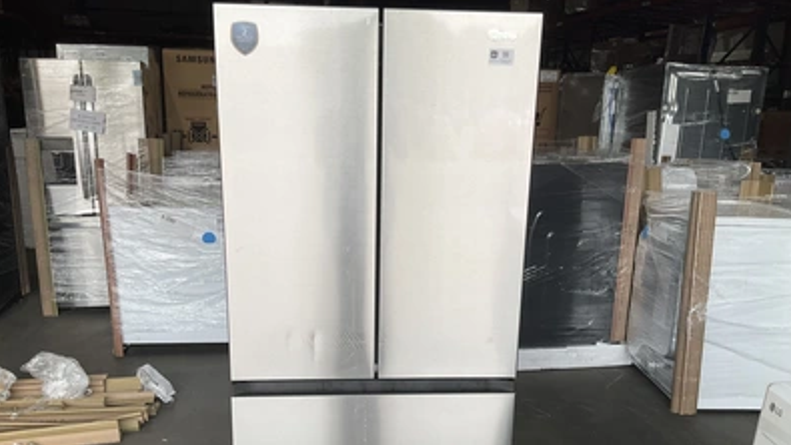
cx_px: 397
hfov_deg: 61.0
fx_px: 671
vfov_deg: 36.4
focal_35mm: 32
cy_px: 283
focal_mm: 3
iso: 25
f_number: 1.8
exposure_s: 1/355
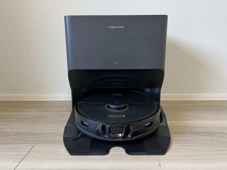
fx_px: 170
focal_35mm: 26
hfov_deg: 67.3
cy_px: 85
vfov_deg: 53.1
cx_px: 114
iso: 100
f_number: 1.5
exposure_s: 1/50
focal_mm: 5.7
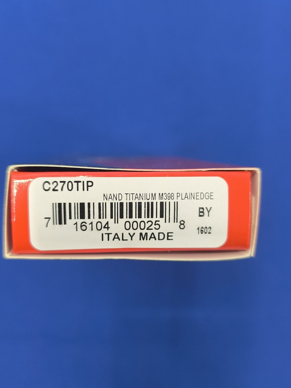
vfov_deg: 52.6
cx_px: 146
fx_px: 392
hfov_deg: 40.7
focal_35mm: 35
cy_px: 194
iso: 640
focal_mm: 6.14
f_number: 1.65
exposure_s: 1/100
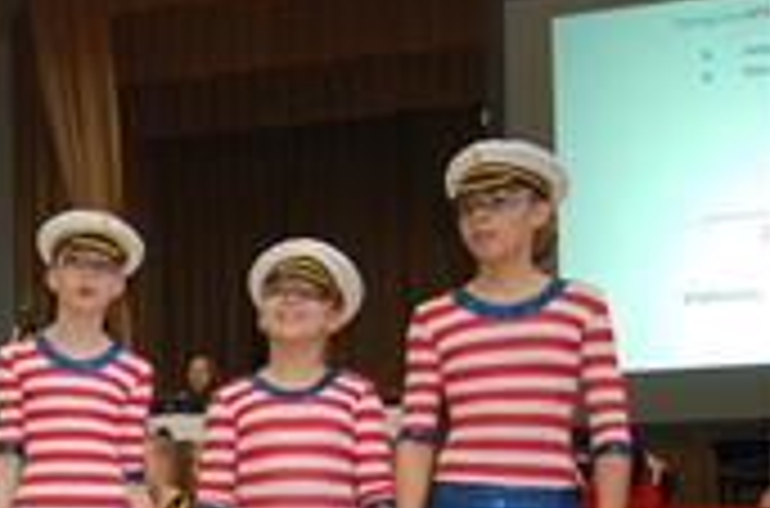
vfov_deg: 16.6
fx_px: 1685
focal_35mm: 79
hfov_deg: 21.9
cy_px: 584
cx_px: -351
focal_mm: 18
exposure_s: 1/60
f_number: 3.5
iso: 400
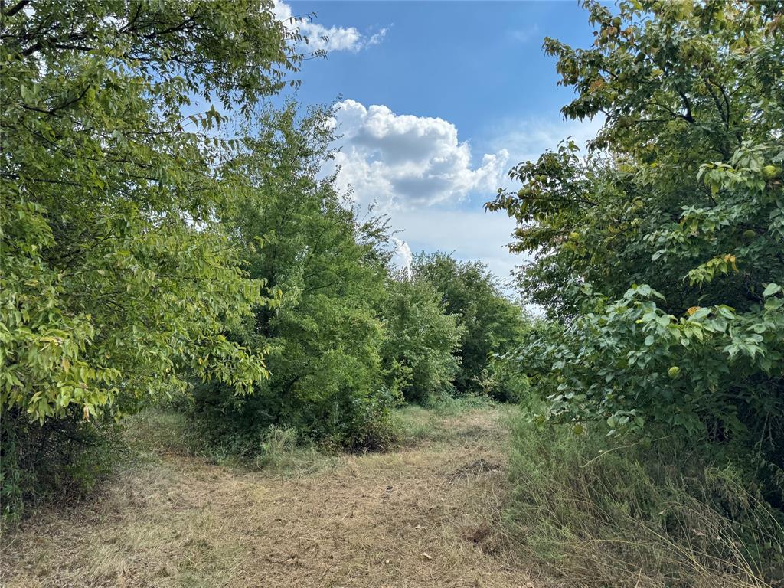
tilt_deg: +6.3
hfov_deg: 71.6
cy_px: 294
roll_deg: -4.2
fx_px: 544
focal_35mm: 24
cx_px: 392
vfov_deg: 56.8
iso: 80
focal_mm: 6.76
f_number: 1.78
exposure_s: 1/2959
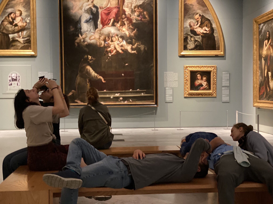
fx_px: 410
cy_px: 102
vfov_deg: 28.0
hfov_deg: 36.8
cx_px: 136
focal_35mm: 52
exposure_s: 1/14
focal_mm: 6
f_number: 2
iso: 400
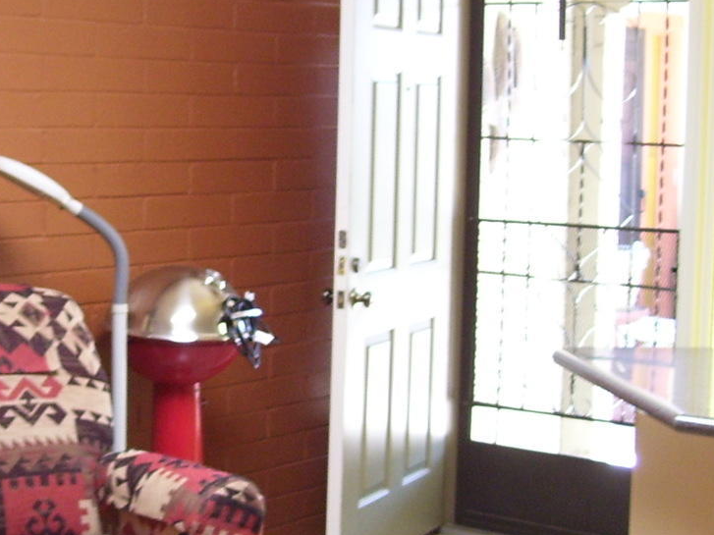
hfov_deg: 23.5
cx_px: 154
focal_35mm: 82
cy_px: 307
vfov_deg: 18.0
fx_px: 1691
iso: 160
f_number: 2.7
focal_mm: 6
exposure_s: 1/20
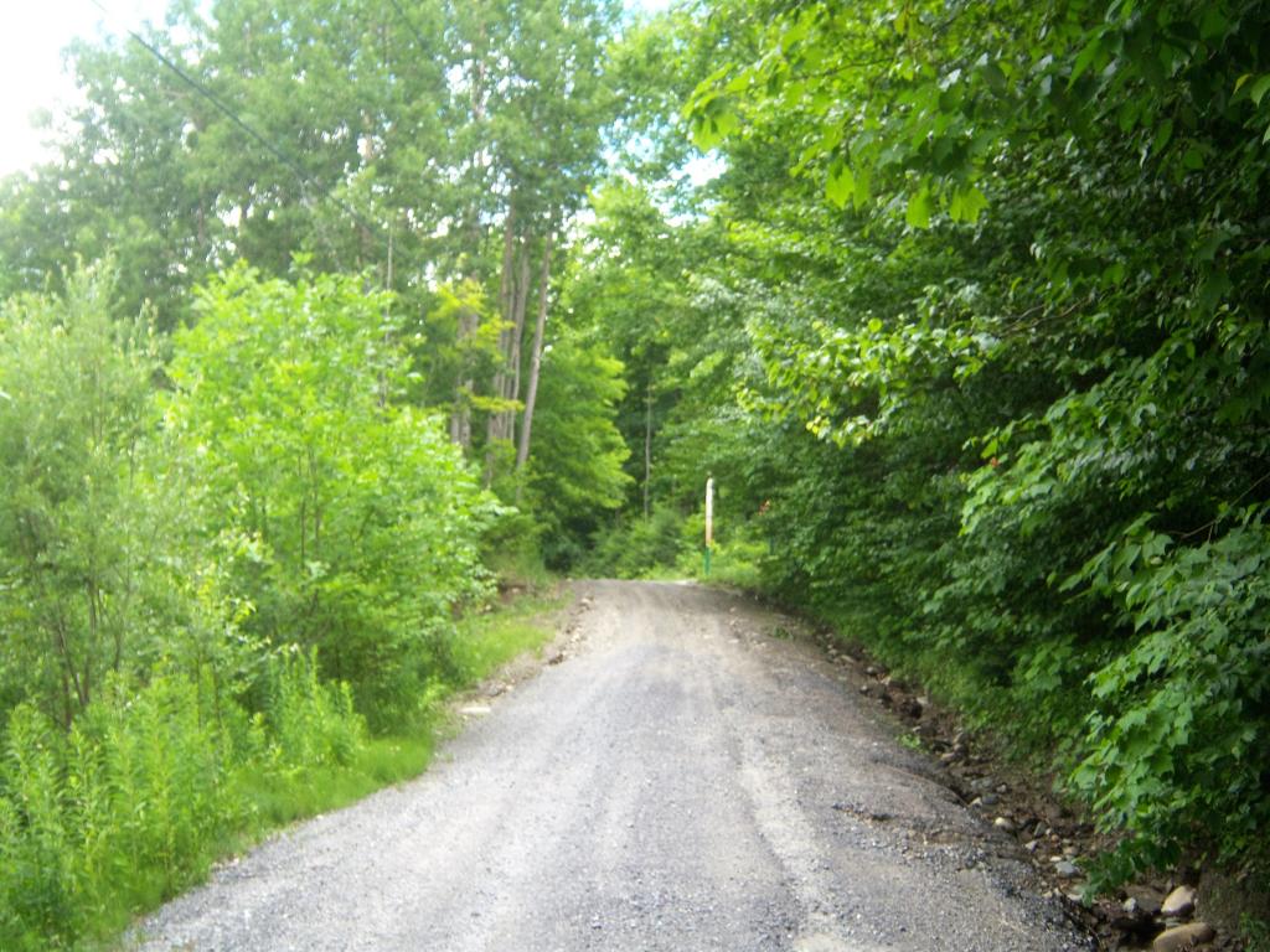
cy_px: 476
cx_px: 635
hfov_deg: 51.4
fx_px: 1321
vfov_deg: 39.7
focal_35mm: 36
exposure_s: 1/100
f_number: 2.8
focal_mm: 7.5
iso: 80
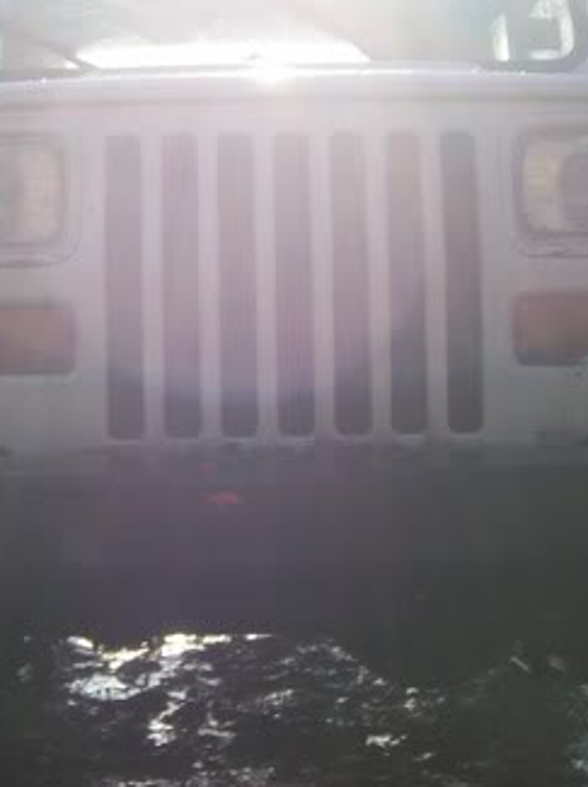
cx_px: 276
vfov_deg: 28.0
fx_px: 1566
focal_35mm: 69
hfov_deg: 21.3
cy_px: 271
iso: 80
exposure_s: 1/172
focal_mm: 5.8
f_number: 7.2
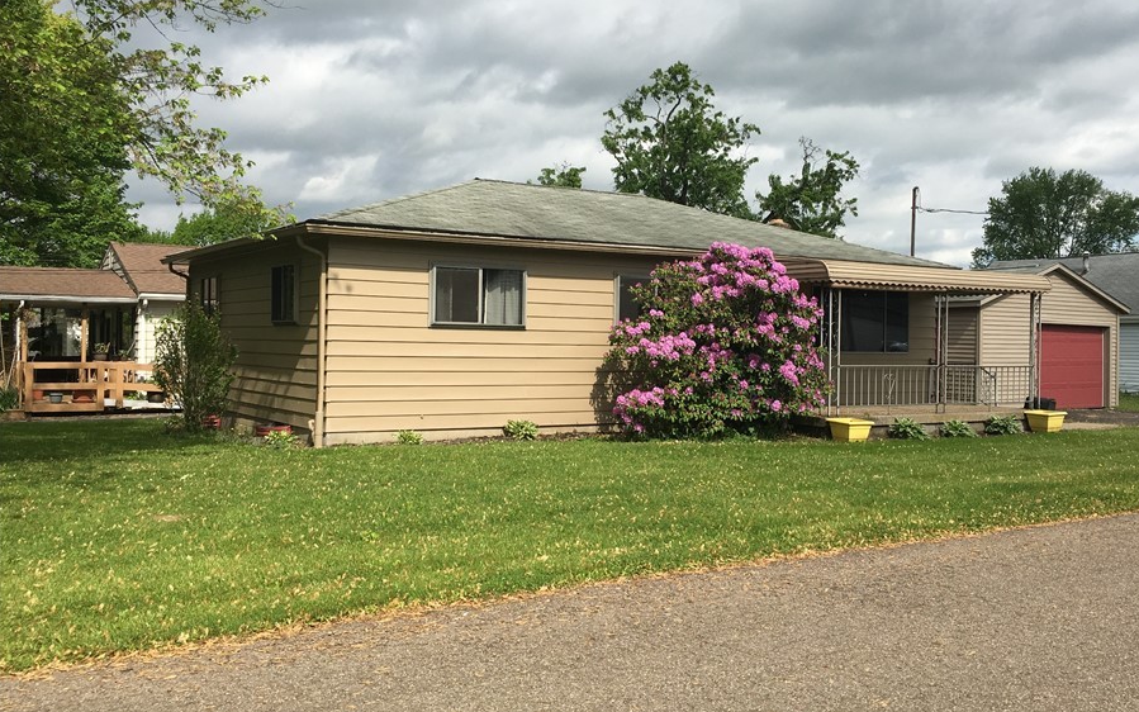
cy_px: 341
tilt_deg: +0.6
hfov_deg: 55.1
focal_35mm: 35
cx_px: 646
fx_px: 1087
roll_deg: -0.6
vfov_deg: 36.3
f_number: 2.2
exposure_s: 1/1748
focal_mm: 4.15
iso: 25
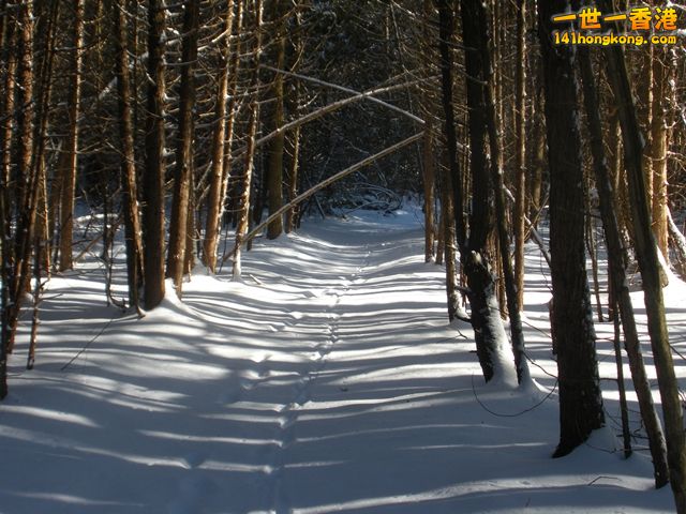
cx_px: 343
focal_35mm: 52
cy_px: 257
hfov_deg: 36.8
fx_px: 1031
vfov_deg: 28.0
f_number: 4.4
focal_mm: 9.1
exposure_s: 1/135
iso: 64
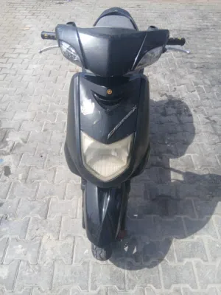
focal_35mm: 26
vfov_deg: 67.3
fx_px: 221
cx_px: 110
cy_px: 148
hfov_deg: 53.1
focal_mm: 3.98
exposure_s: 1/365
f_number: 1.8
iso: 20
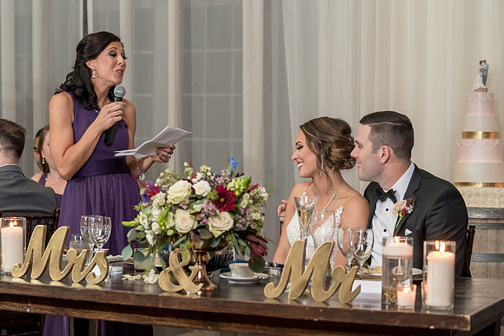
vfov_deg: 16.6
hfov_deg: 24.7
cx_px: 252
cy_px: 152
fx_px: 1152
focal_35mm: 82
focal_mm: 73
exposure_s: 1/200
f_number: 4
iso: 2000
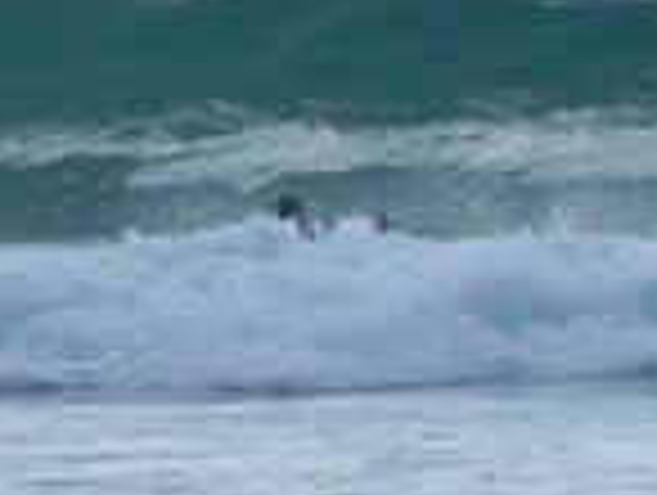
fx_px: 15152
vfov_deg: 1.9
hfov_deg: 2.5
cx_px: -106
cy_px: 162
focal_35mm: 797
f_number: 8
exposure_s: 1/776
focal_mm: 37.7
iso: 160
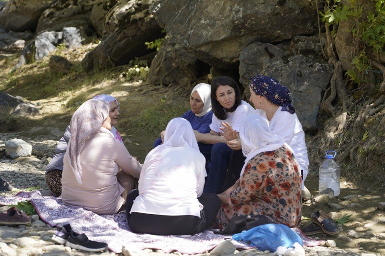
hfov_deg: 19.5
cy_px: 128
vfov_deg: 13.0
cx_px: 192
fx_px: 1123
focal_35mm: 105
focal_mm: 105
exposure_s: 1/200
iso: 100
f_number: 4
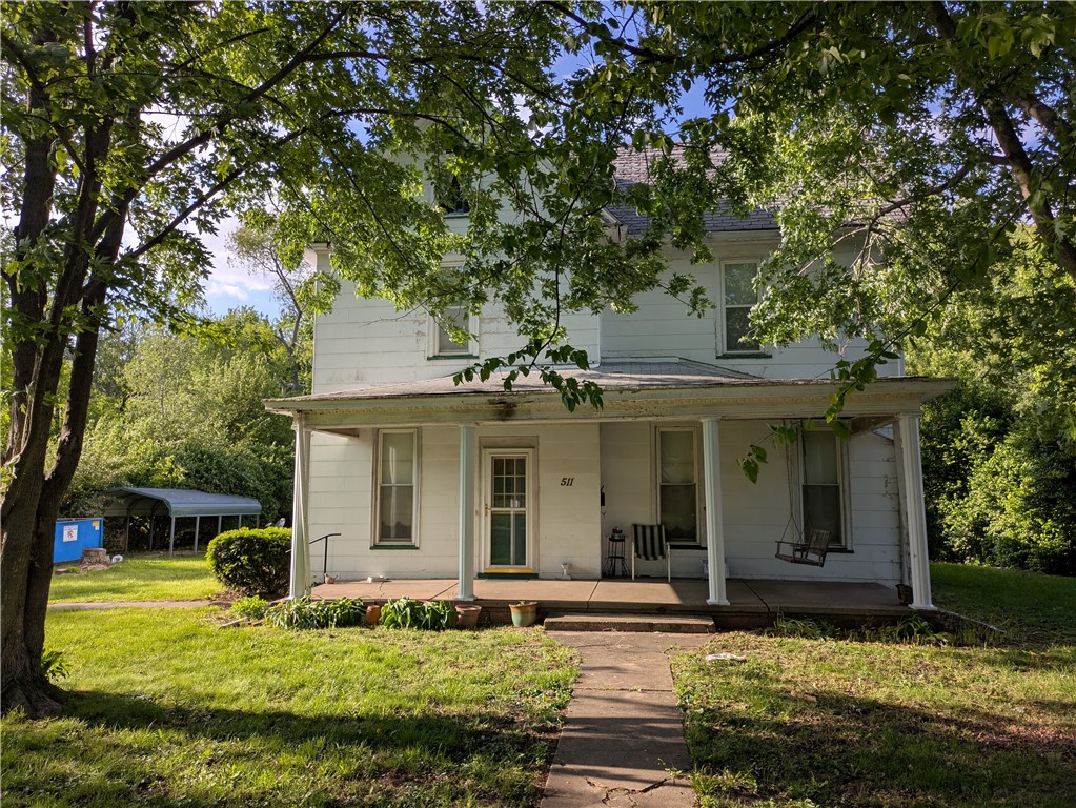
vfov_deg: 54.9
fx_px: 777
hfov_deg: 69.4
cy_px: 404
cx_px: 538
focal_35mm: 25
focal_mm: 5.43
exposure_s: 1/899
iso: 38
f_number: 1.89
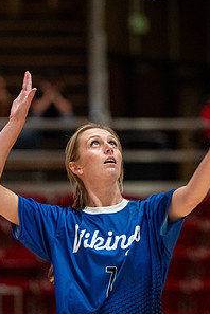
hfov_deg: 4.2
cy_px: 164
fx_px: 2887
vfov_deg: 6.2
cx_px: 118
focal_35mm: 330
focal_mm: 145
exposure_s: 1/400
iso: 5000
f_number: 2.8
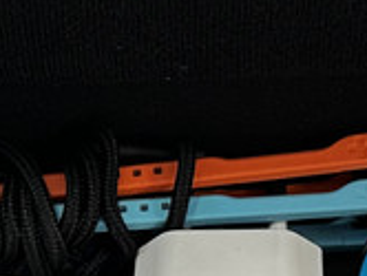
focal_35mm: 154
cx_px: 253
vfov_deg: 9.6
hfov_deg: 12.8
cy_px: 68
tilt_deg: -56.8
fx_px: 1635
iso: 125
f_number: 1.78
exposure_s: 1/50
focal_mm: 6.86
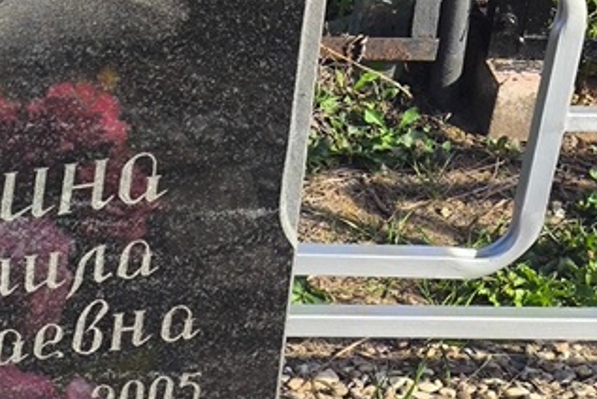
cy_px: 284
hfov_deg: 15.2
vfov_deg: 10.5
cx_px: -59
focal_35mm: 131
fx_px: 2174
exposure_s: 1/832
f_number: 1.7
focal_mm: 4.71
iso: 50
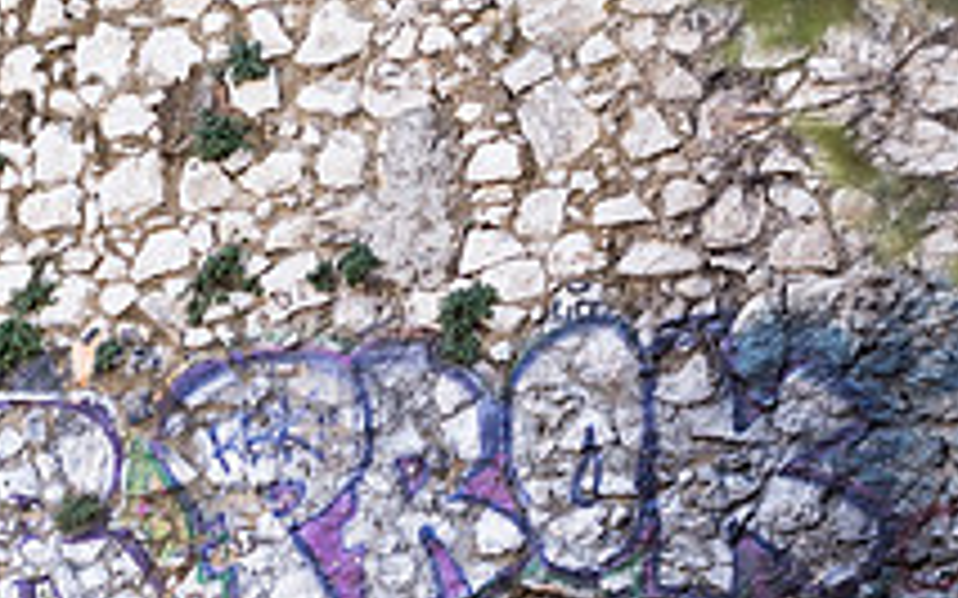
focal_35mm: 147
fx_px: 3837
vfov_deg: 8.9
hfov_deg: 14.2
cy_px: 573
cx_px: 324
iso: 160
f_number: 2
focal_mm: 35
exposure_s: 1/350
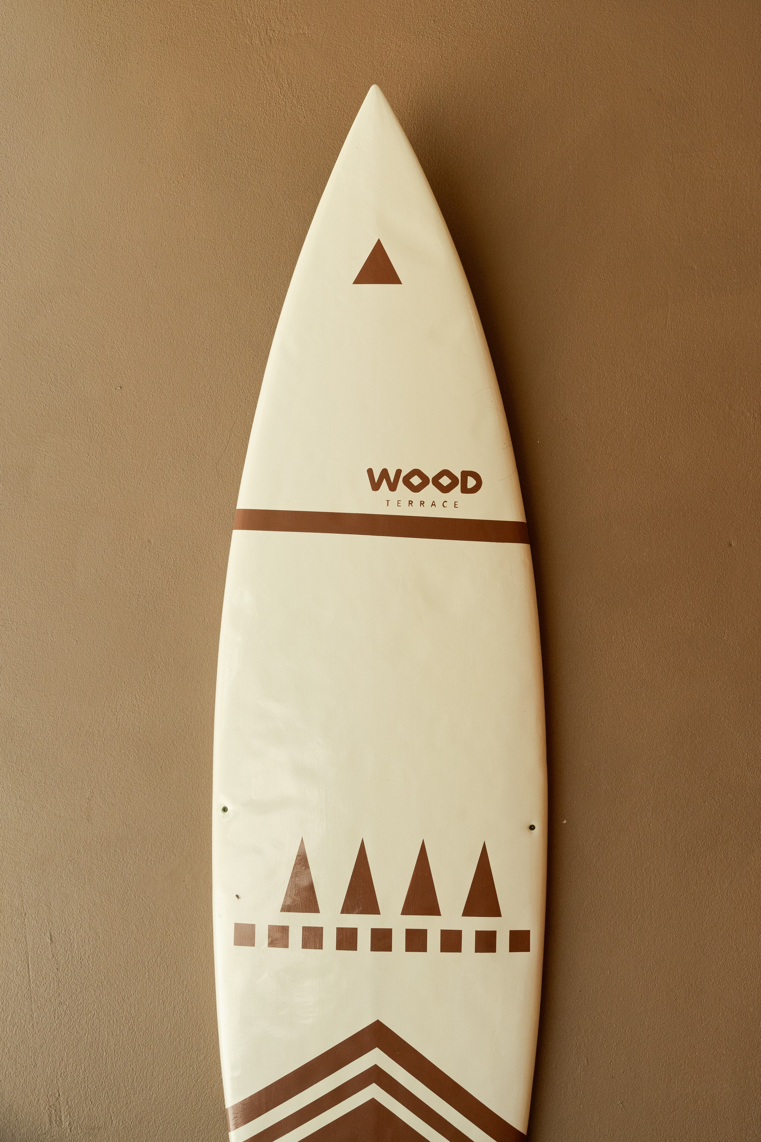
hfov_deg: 35.9
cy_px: 541
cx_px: 411
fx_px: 1173
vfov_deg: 51.9
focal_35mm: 37
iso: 800
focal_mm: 34.1
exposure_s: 1/1000
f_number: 4
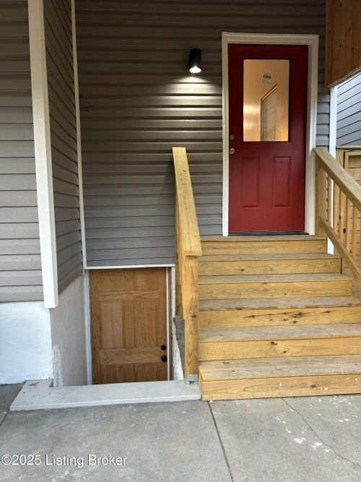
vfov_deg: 67.3
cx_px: 180
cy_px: 241
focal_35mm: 26
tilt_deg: -5.9
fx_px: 362
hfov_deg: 53.0
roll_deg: +0.3
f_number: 1.5
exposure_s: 1/60
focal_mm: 5.7
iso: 125
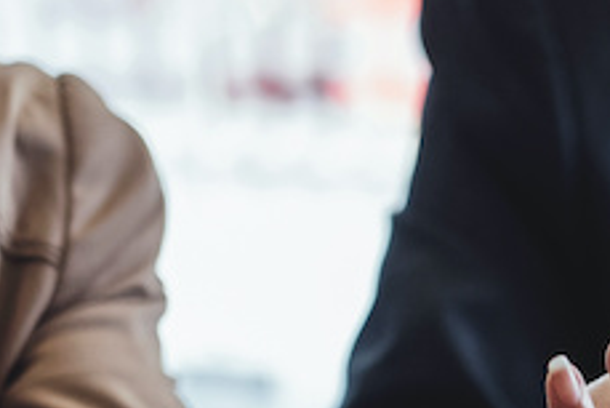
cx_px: 932
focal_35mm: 208
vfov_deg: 6.5
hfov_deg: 9.6
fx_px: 3527
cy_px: 683
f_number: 2
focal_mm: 35
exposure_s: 1/80
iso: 500
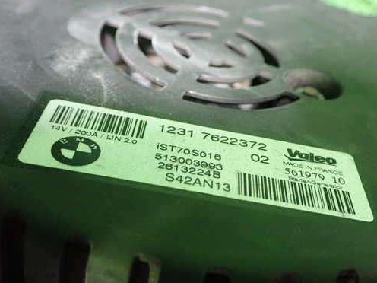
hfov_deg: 41.2
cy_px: 151
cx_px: 212
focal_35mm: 46
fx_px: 501
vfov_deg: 31.5
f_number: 2.7
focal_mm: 6.83
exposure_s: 1/30
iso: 800
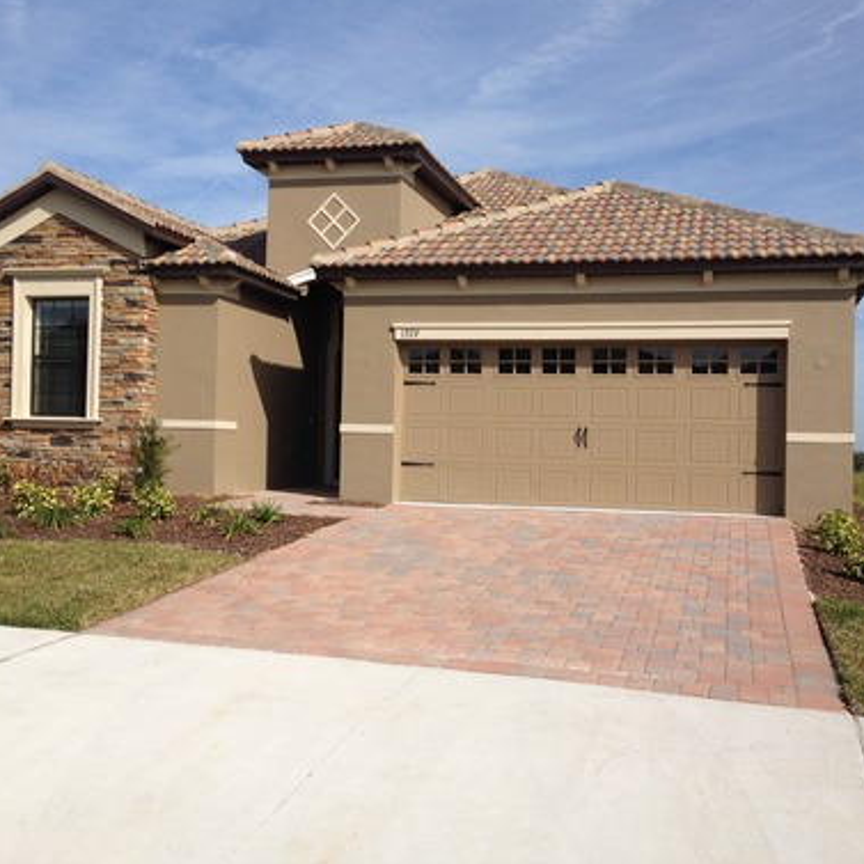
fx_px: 1186
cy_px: 429
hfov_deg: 40.0
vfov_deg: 40.0
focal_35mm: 42
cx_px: 456
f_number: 2.4
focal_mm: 4.28
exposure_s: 1/2762
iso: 50
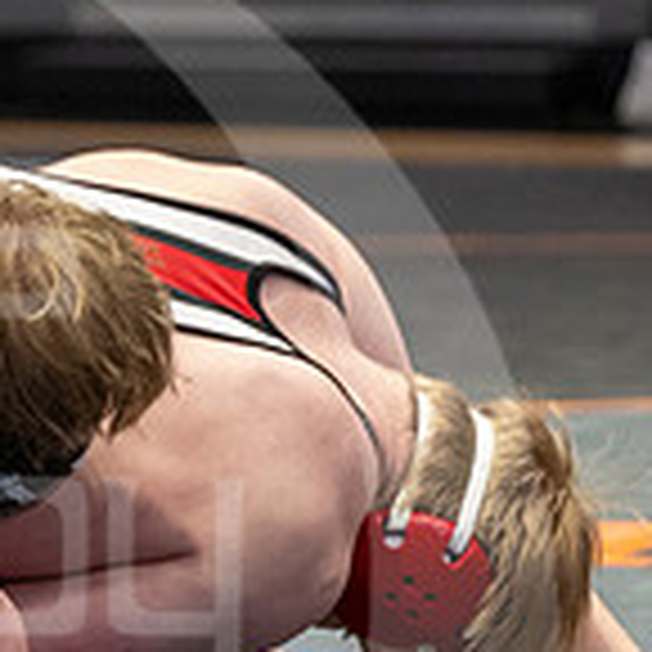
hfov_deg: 5.2
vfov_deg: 5.2
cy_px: 816
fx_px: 7160
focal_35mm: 336
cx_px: -92
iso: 3200
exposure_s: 1/1000
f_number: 2.8
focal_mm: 76
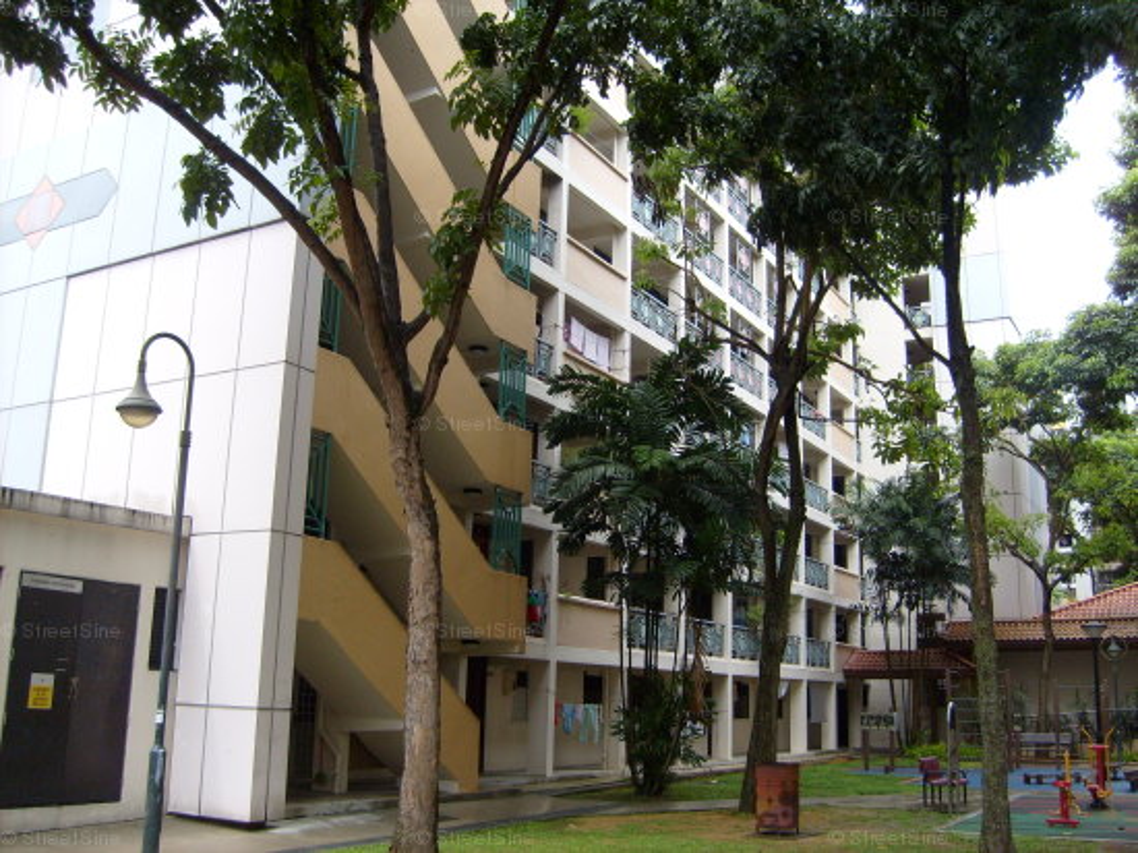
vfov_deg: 40.7
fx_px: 1150
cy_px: 426
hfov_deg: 52.6
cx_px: 569
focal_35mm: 35
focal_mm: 5.8
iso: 80
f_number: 2.8
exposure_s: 1/350
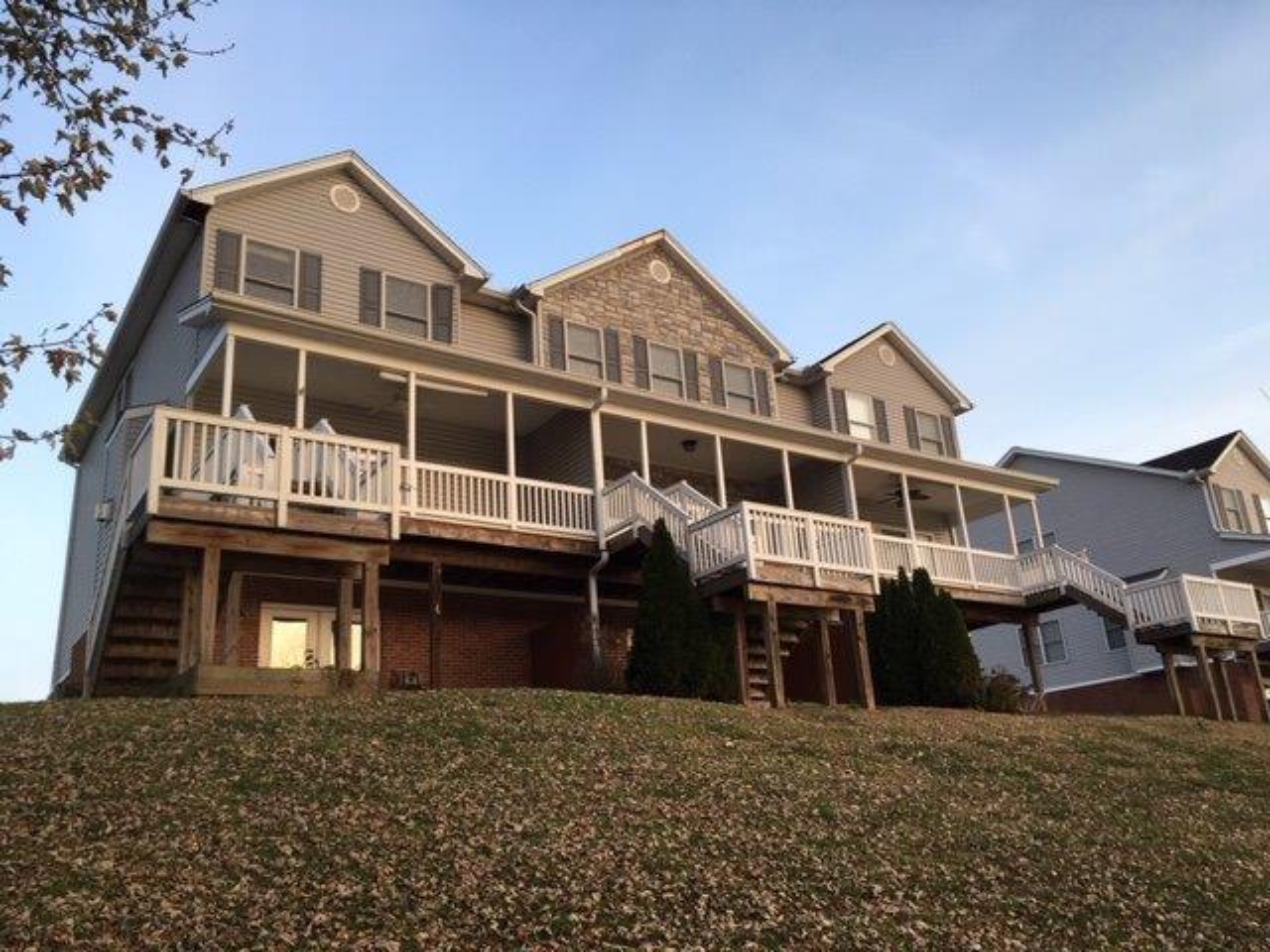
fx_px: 1064
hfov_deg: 61.7
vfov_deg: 48.2
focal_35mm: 29
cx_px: 635
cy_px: 476
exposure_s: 1/120
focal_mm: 4.15
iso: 32
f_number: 2.2
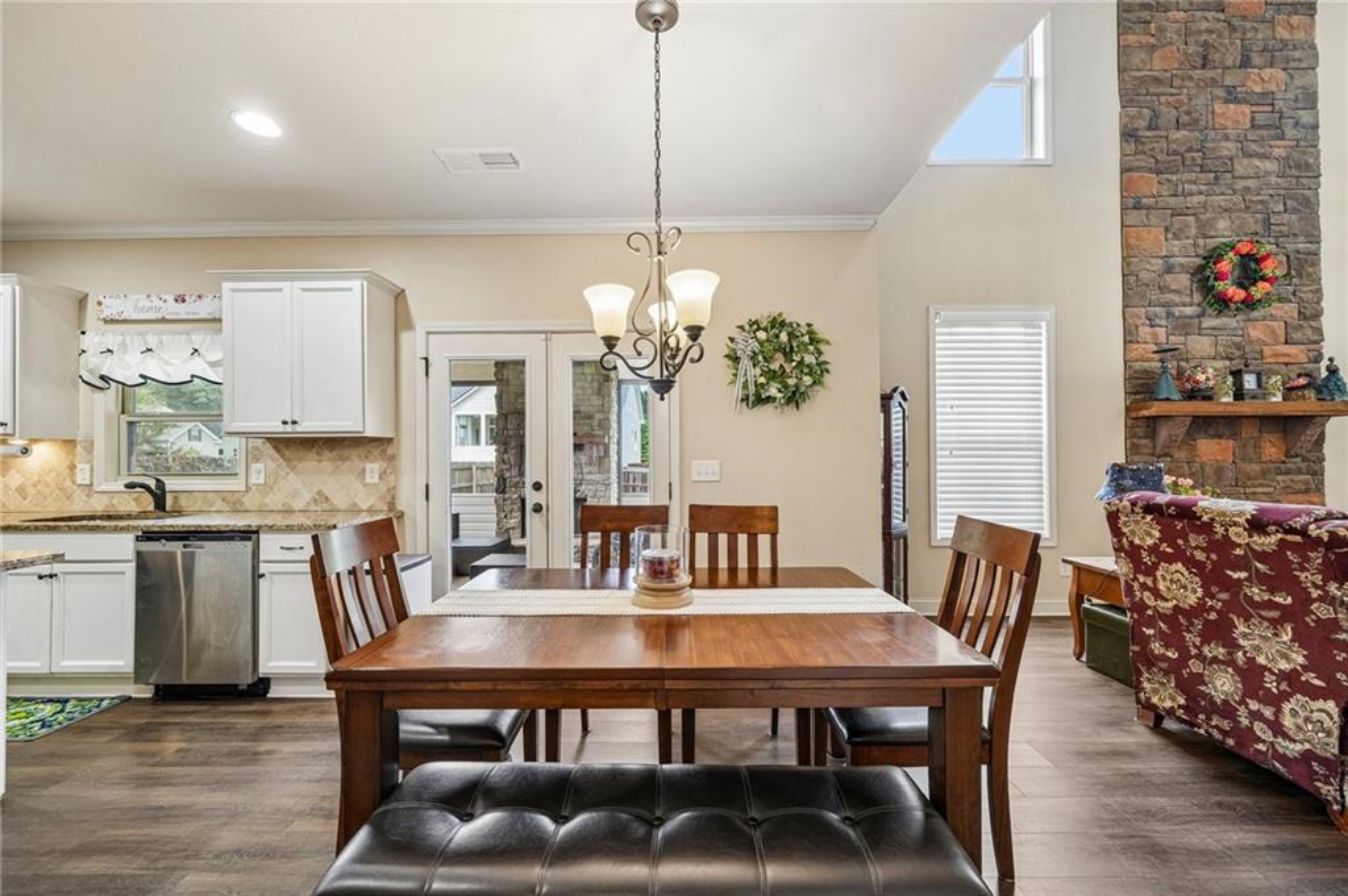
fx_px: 486
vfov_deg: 85.3
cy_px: 448
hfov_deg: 108.4
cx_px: 674
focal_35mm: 13
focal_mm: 13
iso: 400
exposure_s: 1/8
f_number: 8
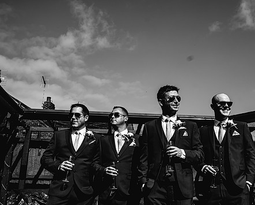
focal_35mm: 43
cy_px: 109
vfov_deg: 34.9
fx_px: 325
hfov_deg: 42.7
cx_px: 154
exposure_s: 1/800
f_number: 6.3
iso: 50
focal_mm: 35
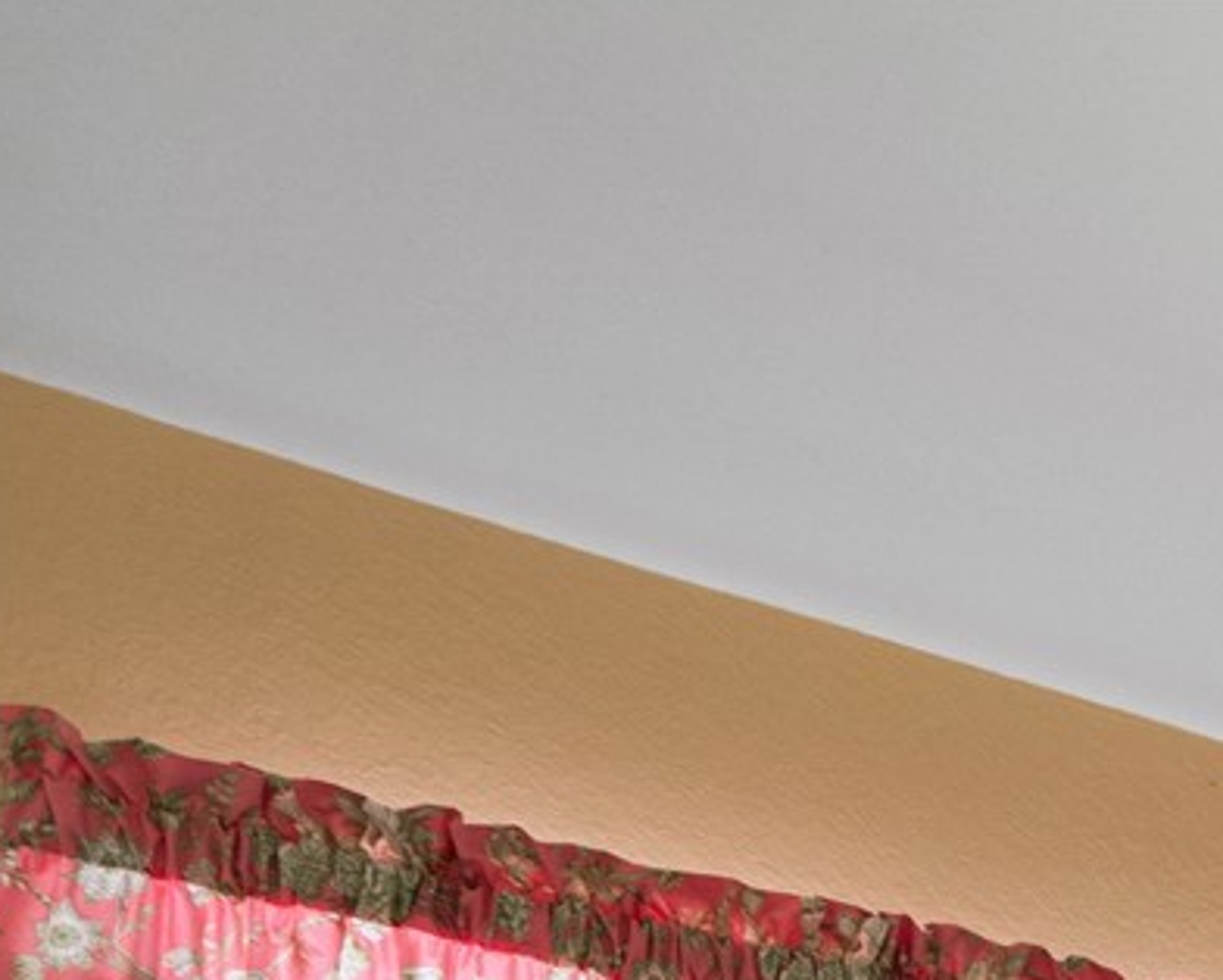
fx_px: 2354
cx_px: 2607
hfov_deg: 17.5
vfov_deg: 18.5
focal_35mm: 65
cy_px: 1752
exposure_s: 1/15
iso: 500
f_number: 4.5
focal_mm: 16
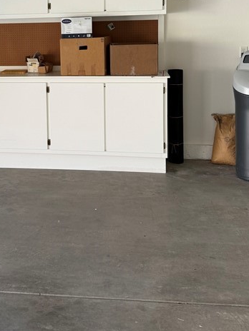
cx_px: 29
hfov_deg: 26.7
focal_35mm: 53
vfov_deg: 35.1
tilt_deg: -6.7
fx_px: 508
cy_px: 71
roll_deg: +1.6
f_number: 1.78
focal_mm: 6.76
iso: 64
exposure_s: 1/121
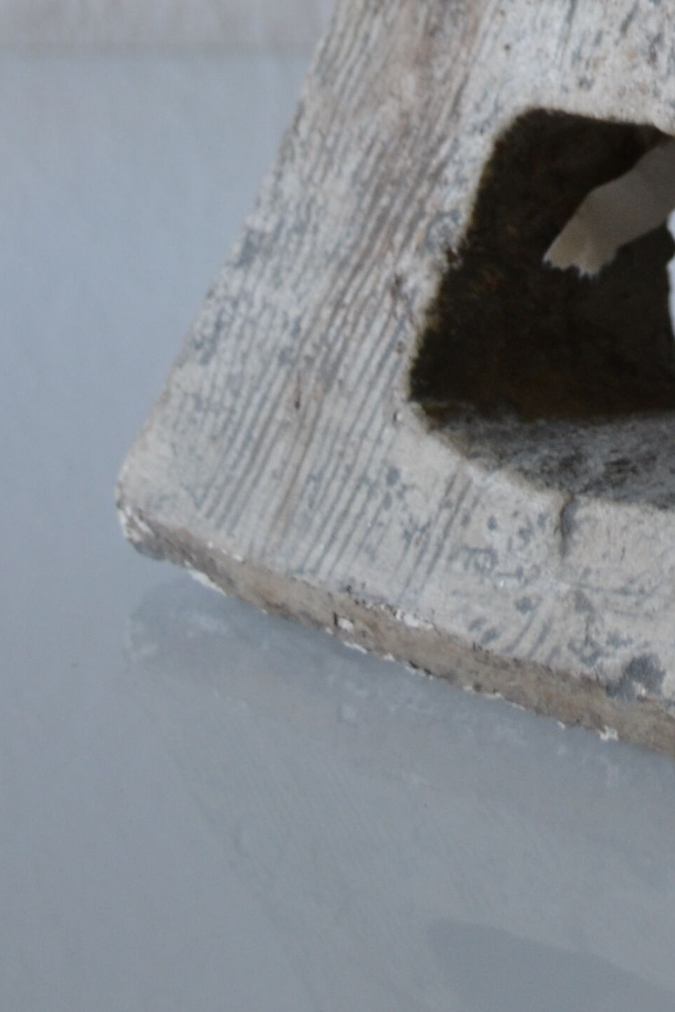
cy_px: -538
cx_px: 1026
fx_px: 3797
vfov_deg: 14.1
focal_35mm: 135
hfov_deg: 9.8
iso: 400
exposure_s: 1/15
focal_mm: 28
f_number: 4.5
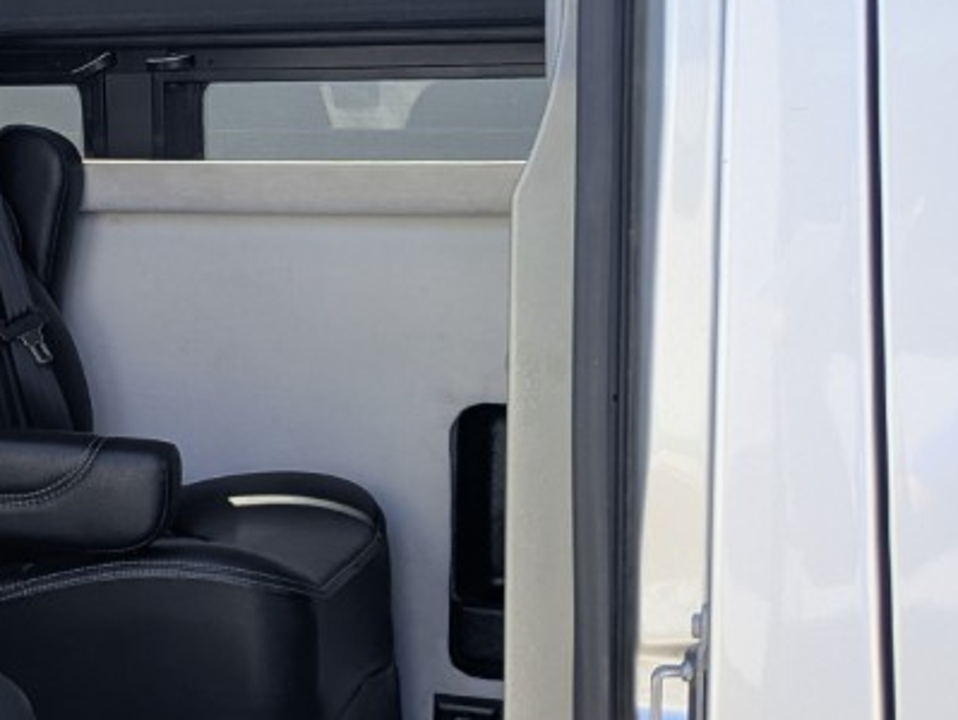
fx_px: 2327
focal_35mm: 84
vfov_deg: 17.6
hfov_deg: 21.6
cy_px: 348
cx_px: -186
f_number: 1.85
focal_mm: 6.81
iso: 51
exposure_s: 1/359
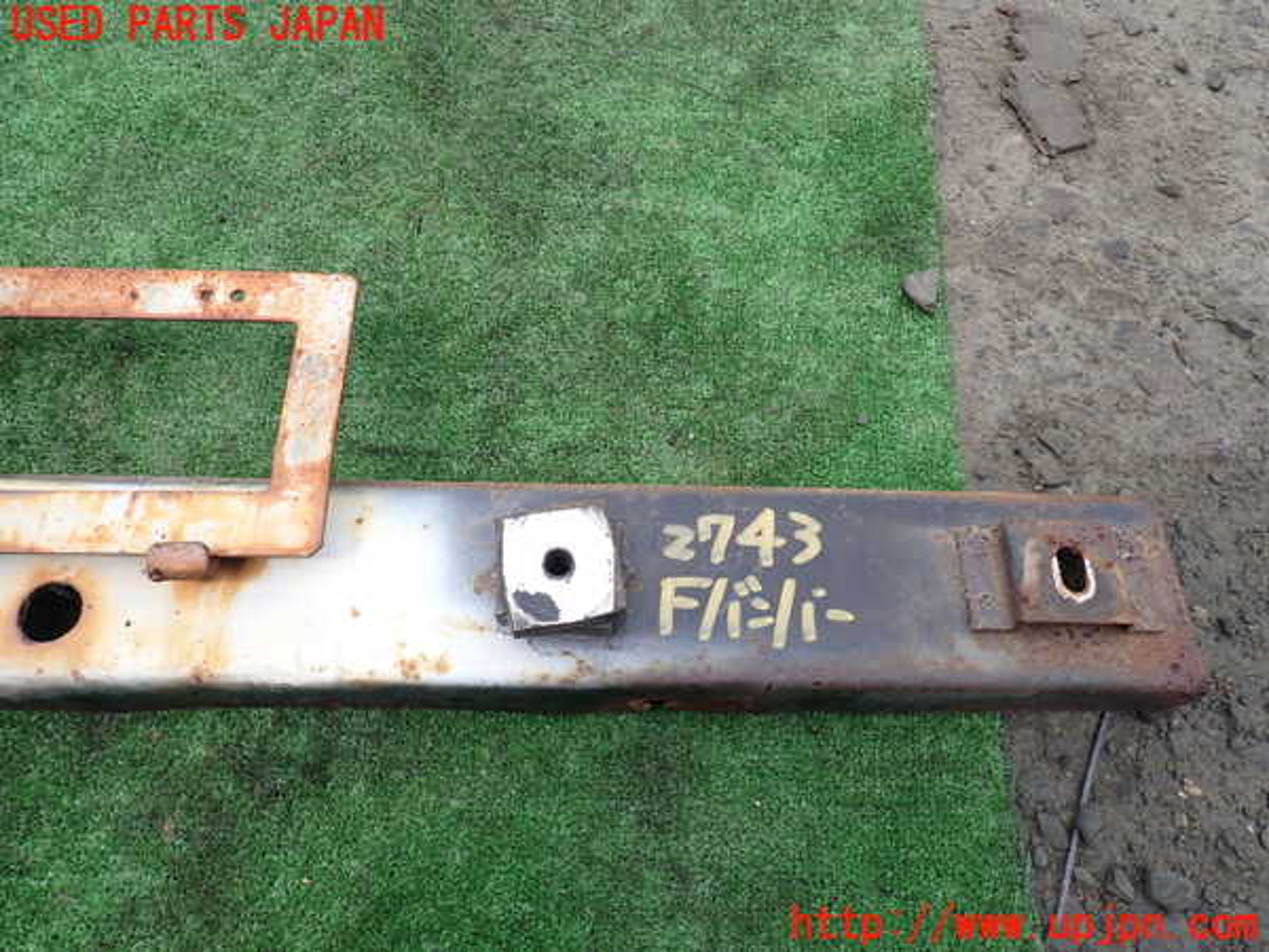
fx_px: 916
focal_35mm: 25
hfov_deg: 69.4
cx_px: 634
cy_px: 476
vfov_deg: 54.9
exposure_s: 1/640
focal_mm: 4.5
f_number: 2.8
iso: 100
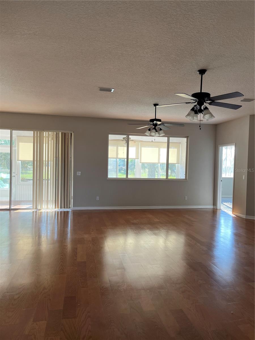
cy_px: 170
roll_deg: -0.7
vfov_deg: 67.3
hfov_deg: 53.1
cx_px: 128
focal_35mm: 26
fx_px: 255
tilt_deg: -0.5
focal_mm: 5.1
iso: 80
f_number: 1.6
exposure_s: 1/121
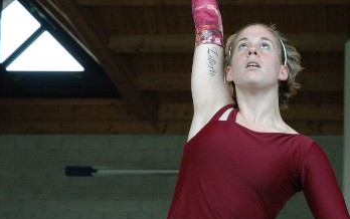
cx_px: 255
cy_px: 61
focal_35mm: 174
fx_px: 1661
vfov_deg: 7.5
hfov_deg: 12.0
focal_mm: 62
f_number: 5.6
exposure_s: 1/125
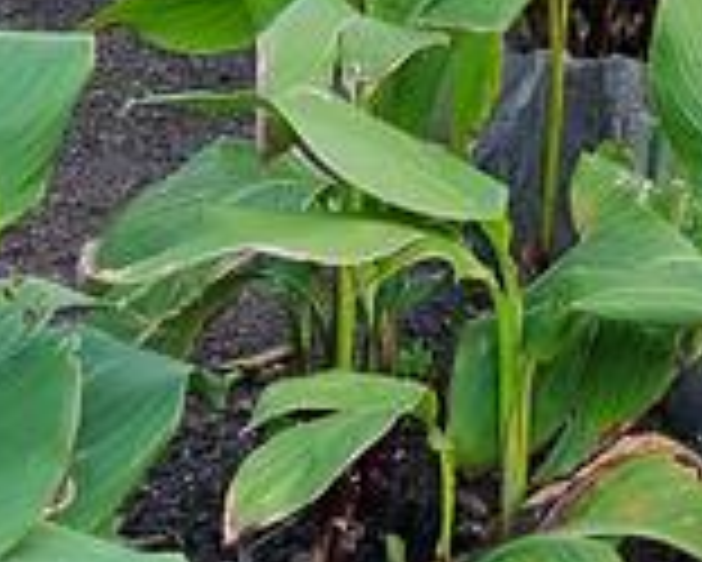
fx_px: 2100
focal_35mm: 101
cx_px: 122
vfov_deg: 14.0
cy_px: -357
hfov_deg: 18.8
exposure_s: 1/133
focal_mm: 5.4
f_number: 1.8
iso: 50
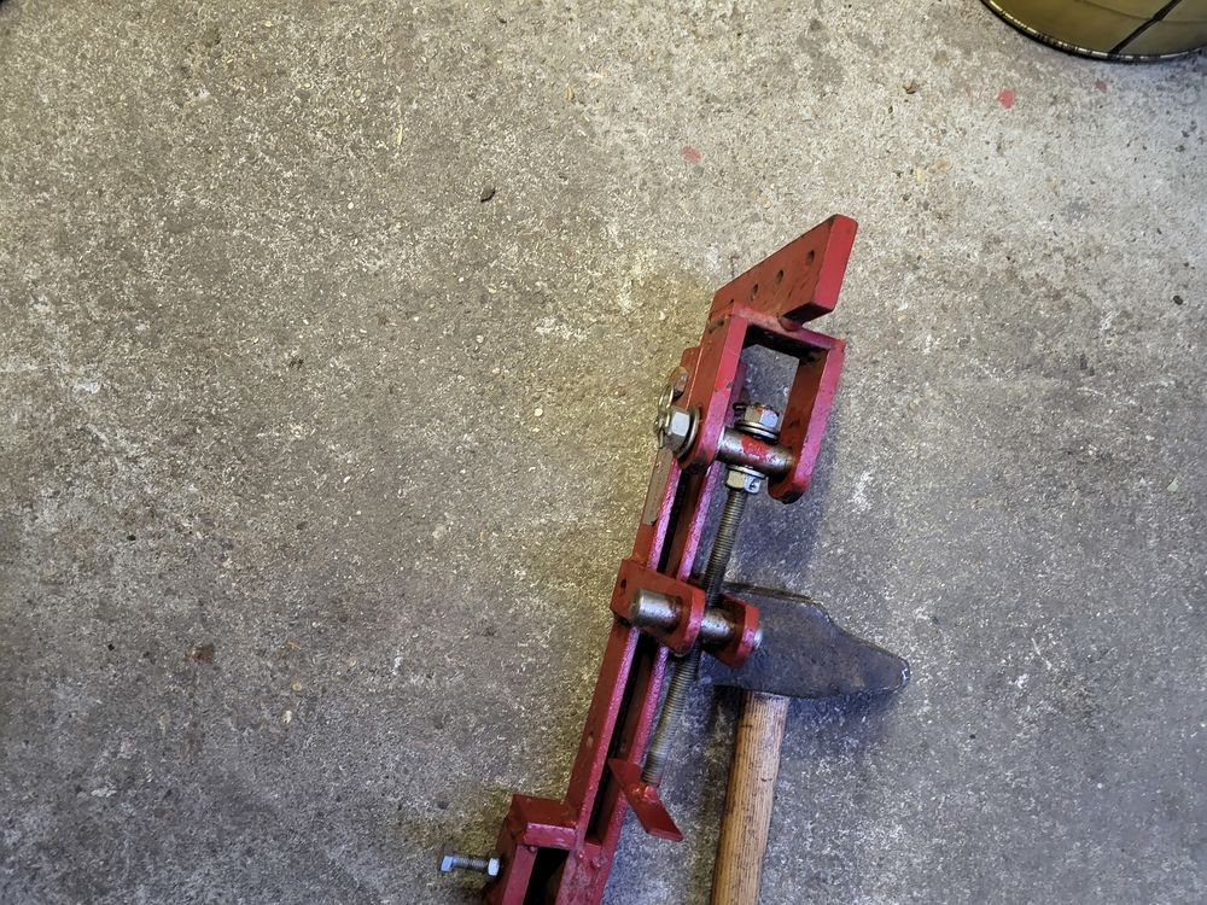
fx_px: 907
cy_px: 452
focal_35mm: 26
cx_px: 604
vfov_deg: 53.1
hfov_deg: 67.3
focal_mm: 5.4
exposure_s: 1/33
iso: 640
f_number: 1.8
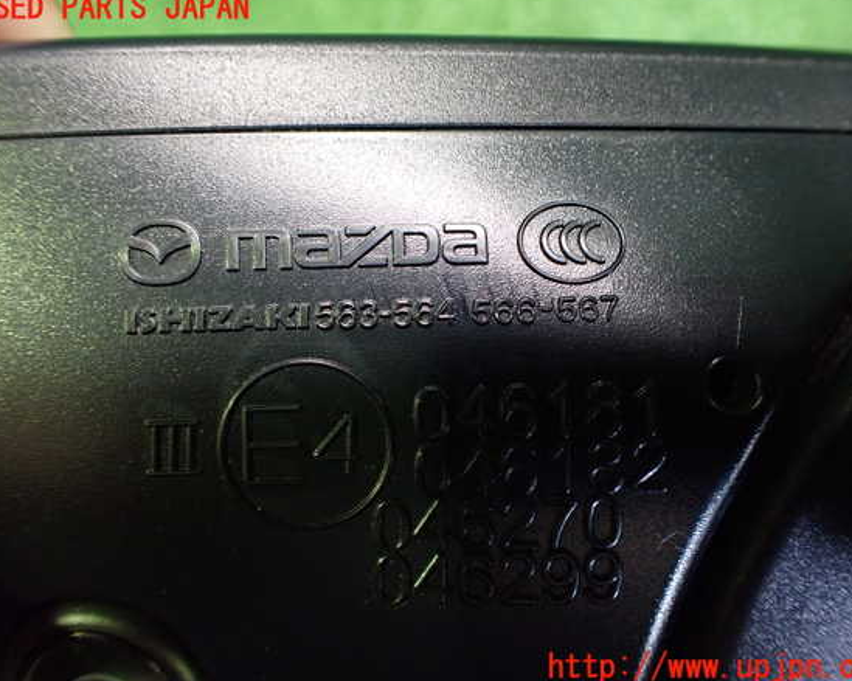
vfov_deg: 45.8
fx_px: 807
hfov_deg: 55.7
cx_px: 433
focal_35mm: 32
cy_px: 338
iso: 800
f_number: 2.3
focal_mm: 5.4
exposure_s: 1/30
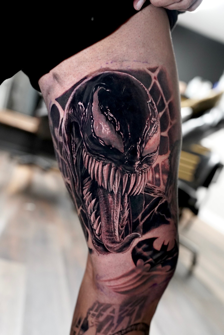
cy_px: 168
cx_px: 112
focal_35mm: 35
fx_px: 326
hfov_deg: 37.9
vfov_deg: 54.4
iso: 4000
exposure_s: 1/100
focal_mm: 35
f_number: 2.8
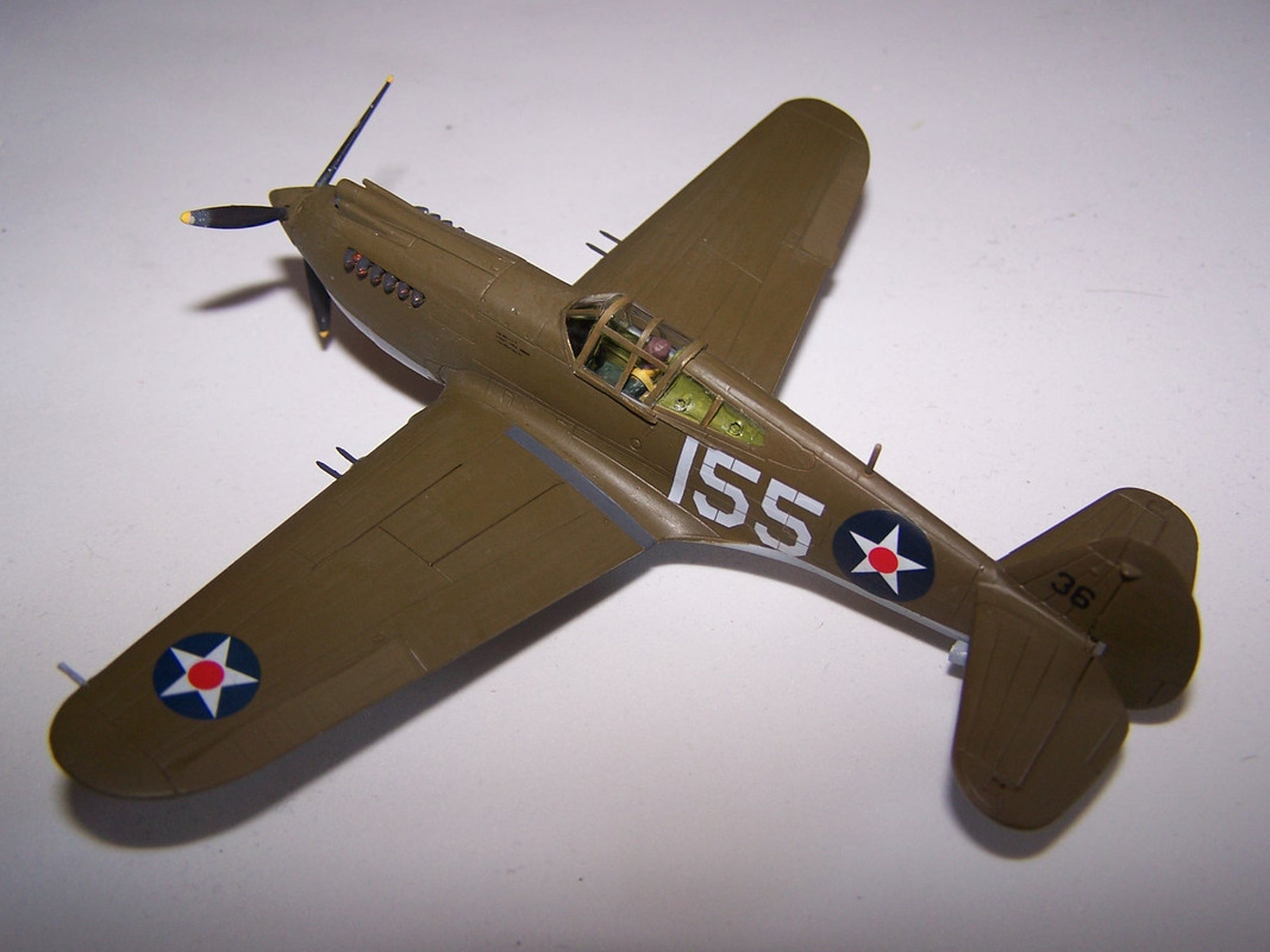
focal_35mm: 38
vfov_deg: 37.7
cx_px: 635
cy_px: 476
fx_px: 1394
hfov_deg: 49.0
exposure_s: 1/60
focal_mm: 6.3
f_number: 2.8
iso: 80
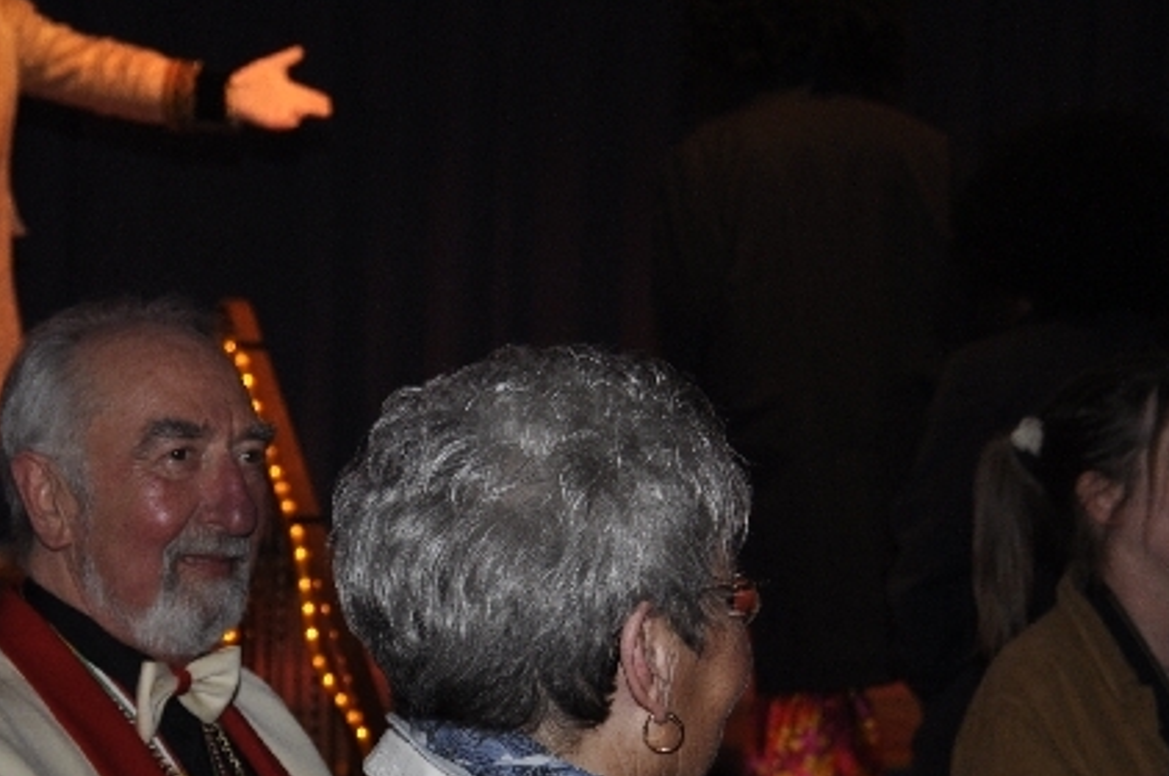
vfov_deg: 12.6
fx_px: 3502
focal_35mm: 108
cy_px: 545
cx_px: 501
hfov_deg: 18.9
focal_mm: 38
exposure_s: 1/60
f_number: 5
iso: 400
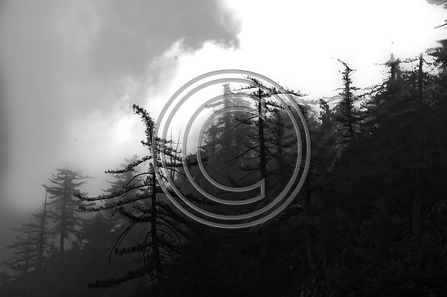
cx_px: 224
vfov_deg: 18.2
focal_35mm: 75
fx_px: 931
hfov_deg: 27.0
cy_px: 148
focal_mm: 50
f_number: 10
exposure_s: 1/100
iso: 200
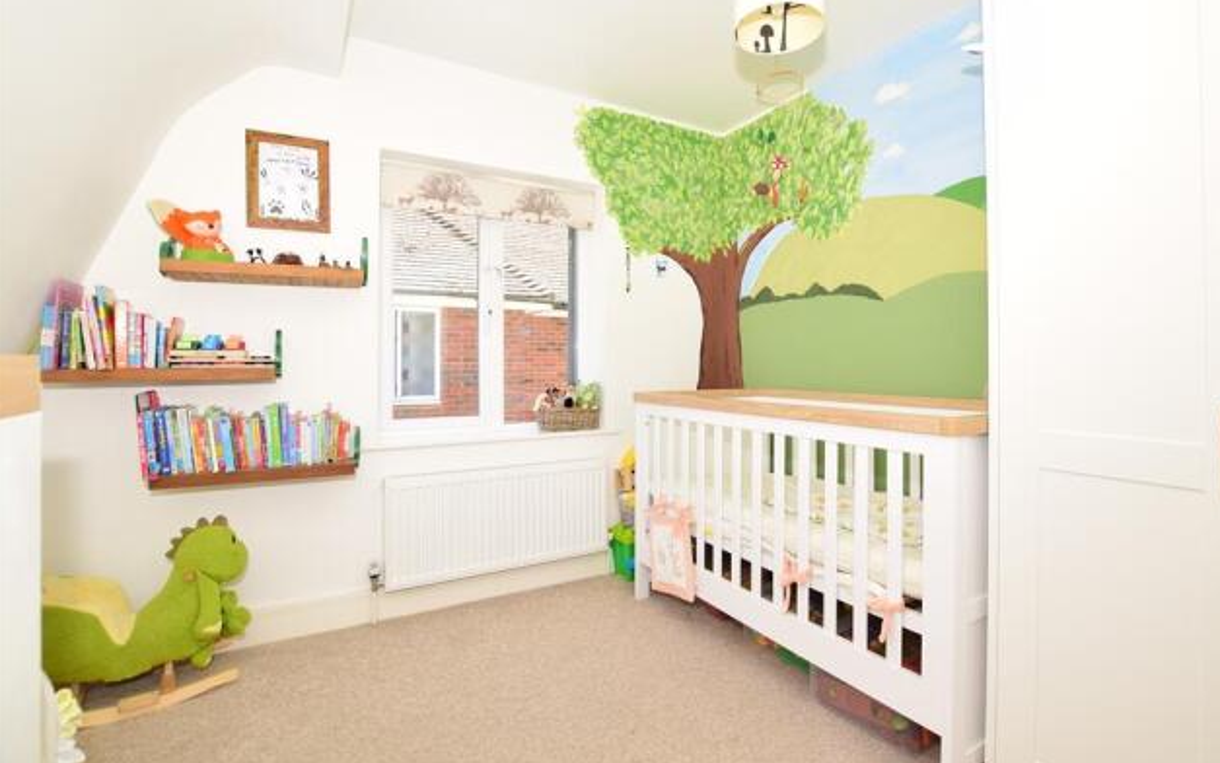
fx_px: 532
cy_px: 353
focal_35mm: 16
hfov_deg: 97.8
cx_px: 634
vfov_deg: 71.2
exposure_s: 1/160
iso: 400
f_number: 6.3
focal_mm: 10
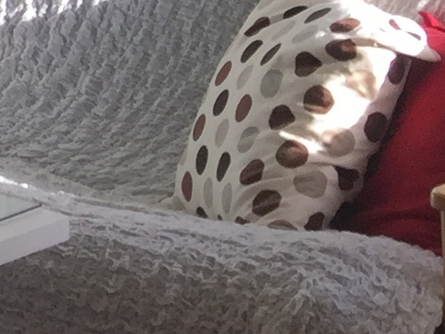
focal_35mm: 177
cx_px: -908
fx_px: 2275
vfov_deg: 7.8
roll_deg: -0.6
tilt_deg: -0.4
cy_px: -452
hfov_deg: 9.0
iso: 32
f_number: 2.2
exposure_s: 1/50
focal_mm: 4.15
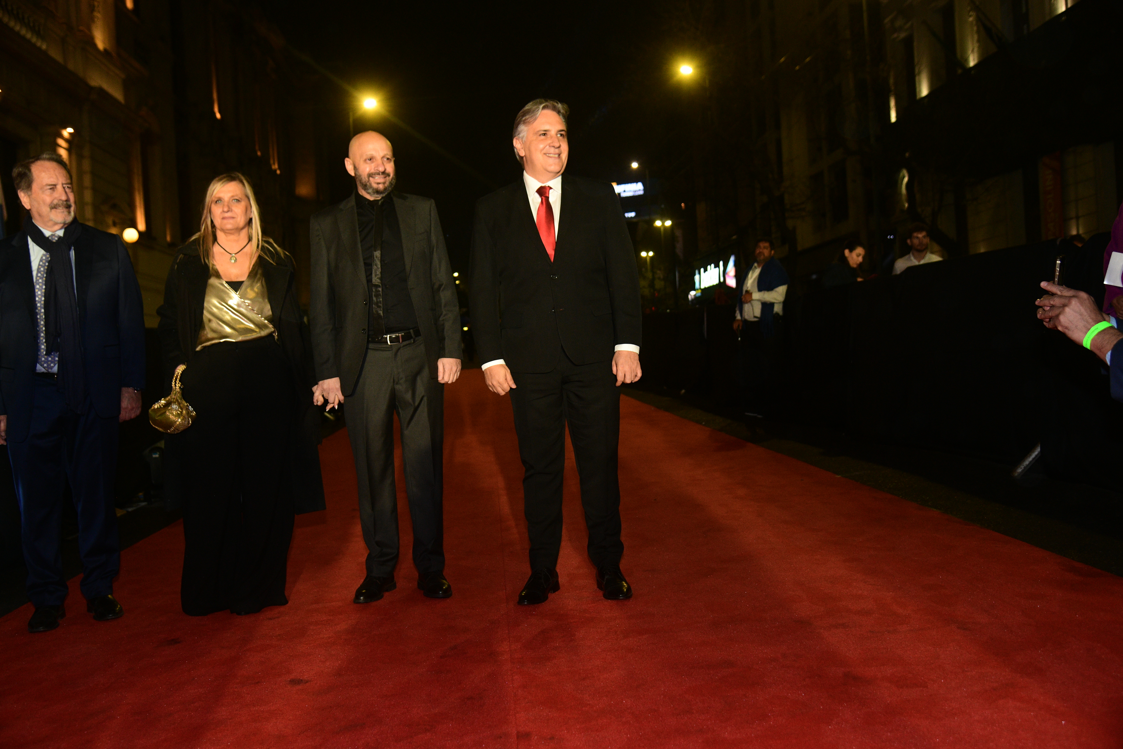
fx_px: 1061
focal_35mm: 34
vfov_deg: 38.9
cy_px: 374
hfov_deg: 55.8
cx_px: 562
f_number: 4
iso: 2000
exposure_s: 1/200
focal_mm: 34
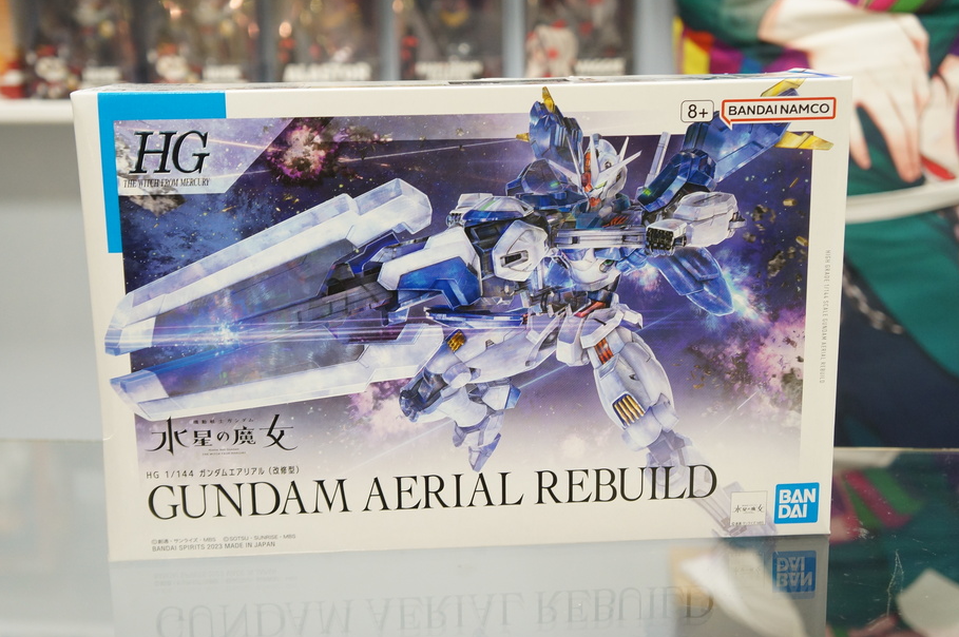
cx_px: 468
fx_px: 1185
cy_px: 310
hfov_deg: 44.0
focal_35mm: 45
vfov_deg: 30.1
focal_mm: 27
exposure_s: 1/30
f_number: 4
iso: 800
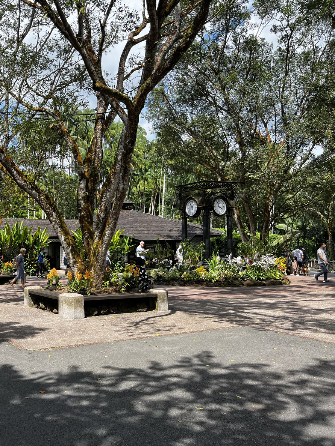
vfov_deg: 52.6
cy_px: 225
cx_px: 47
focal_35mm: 35
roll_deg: +1.0
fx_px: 452
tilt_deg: +2.4
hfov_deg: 38.5
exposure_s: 1/1808
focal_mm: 5.7
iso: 50
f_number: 1.5
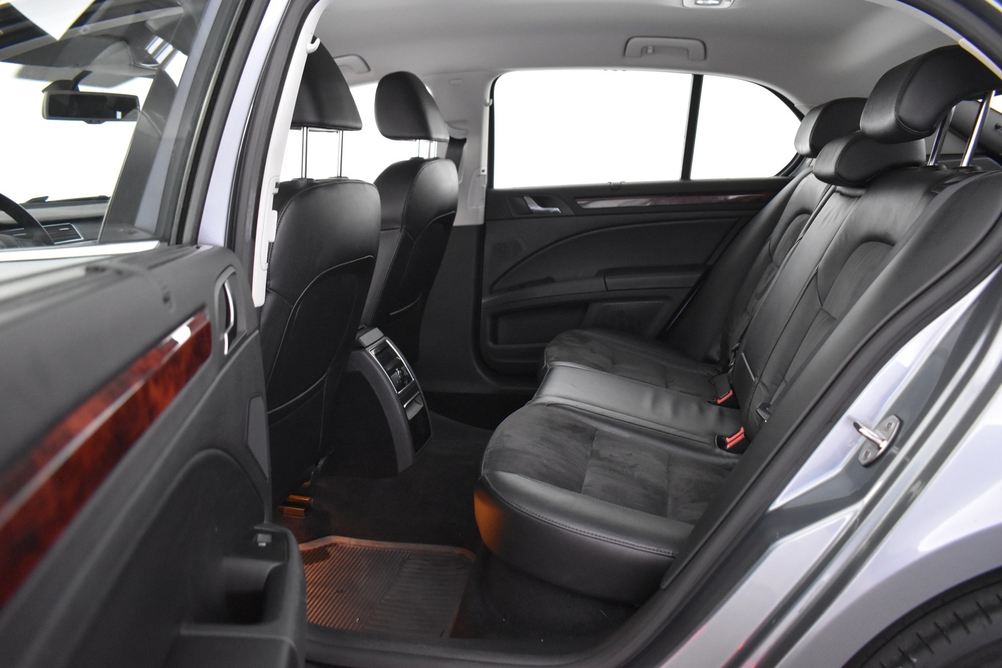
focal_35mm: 27
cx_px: 501
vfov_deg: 47.9
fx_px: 751
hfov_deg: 67.4
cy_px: 334
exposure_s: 1/15
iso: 3200
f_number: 3.5
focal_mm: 18
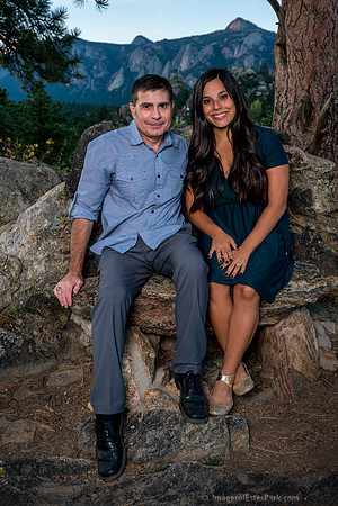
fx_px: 493
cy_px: 253
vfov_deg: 54.4
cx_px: 169
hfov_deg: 37.9
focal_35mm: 35
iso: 160
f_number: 5.6
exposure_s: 1/160
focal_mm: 35
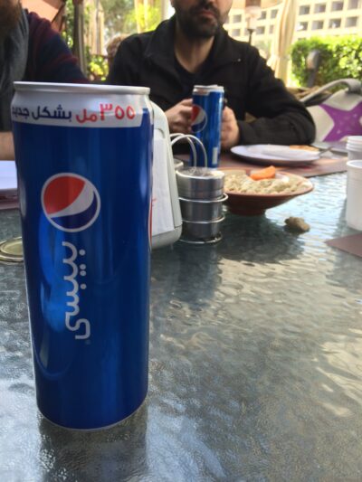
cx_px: 181
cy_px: 241
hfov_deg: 46.8
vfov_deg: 60.0
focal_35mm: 30
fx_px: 418
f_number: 2.2
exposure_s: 1/120
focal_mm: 4.12
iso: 32
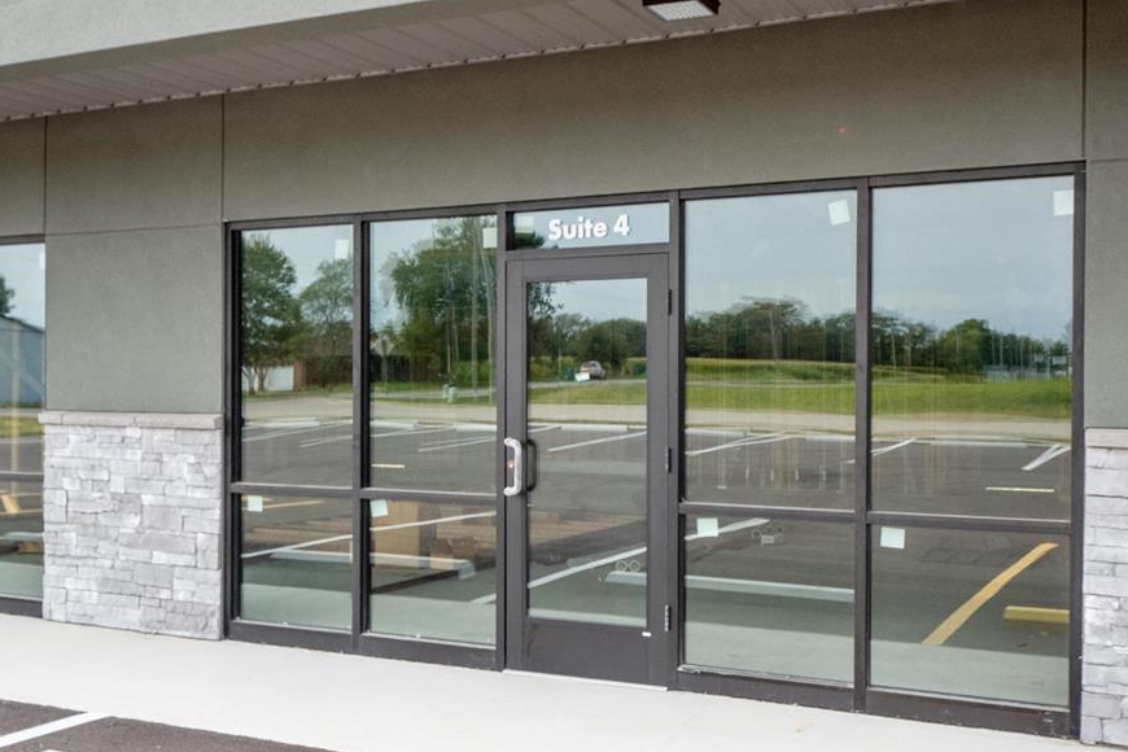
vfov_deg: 33.4
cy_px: 410
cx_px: 587
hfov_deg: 48.4
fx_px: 1253
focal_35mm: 40
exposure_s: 1/125
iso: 400
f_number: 9
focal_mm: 17
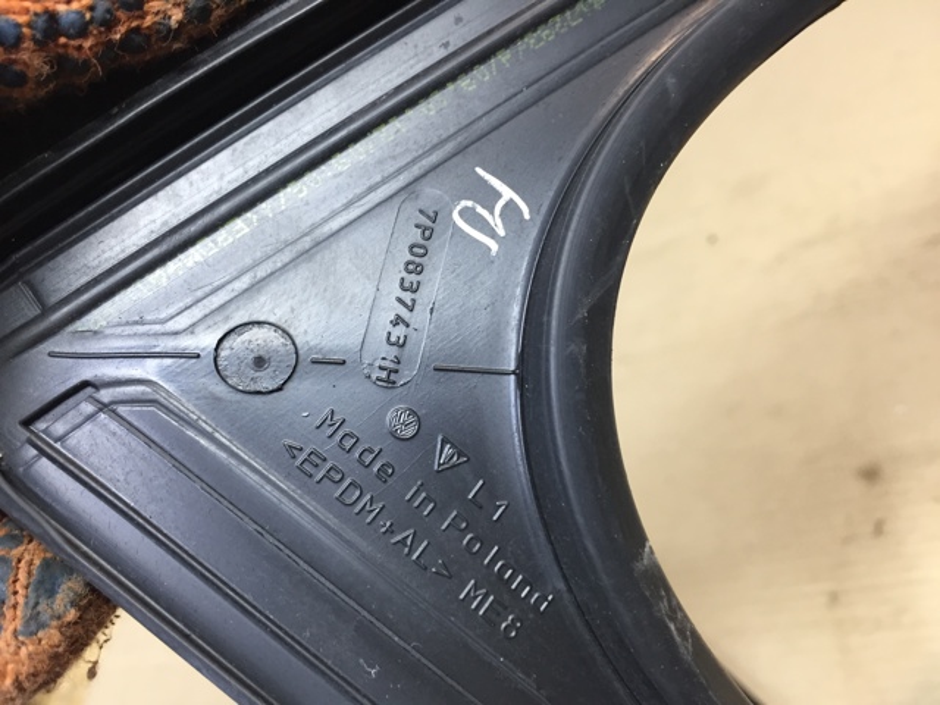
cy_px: 352
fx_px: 787
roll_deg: +34.3
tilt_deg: -41.1
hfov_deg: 61.7
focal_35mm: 29
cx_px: 470
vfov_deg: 48.2
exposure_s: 1/33
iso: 125
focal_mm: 4.15
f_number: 2.2
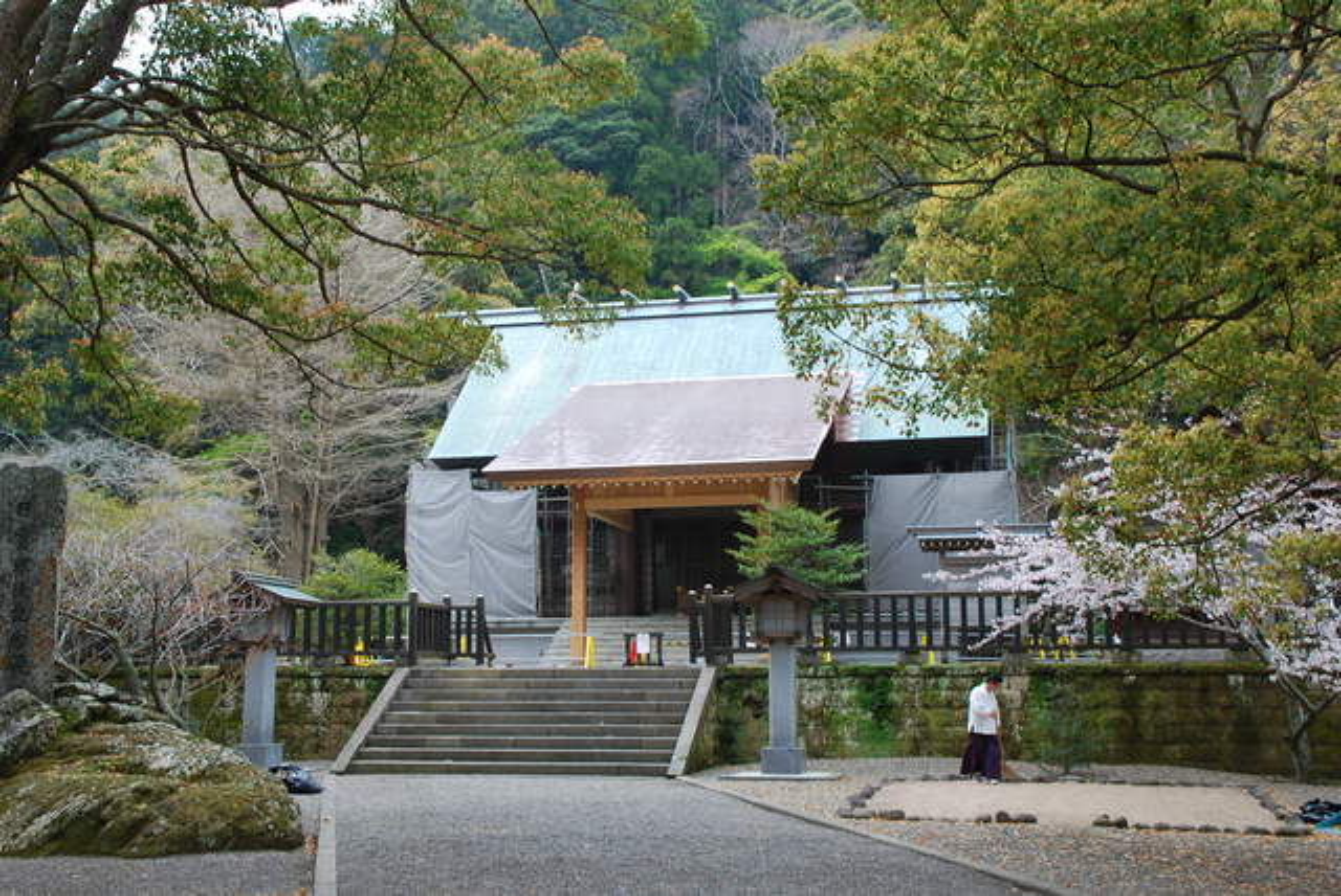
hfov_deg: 43.6
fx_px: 1678
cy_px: 448
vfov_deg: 29.9
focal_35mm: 45
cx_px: 670
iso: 200
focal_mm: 30
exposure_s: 1/100
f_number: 9
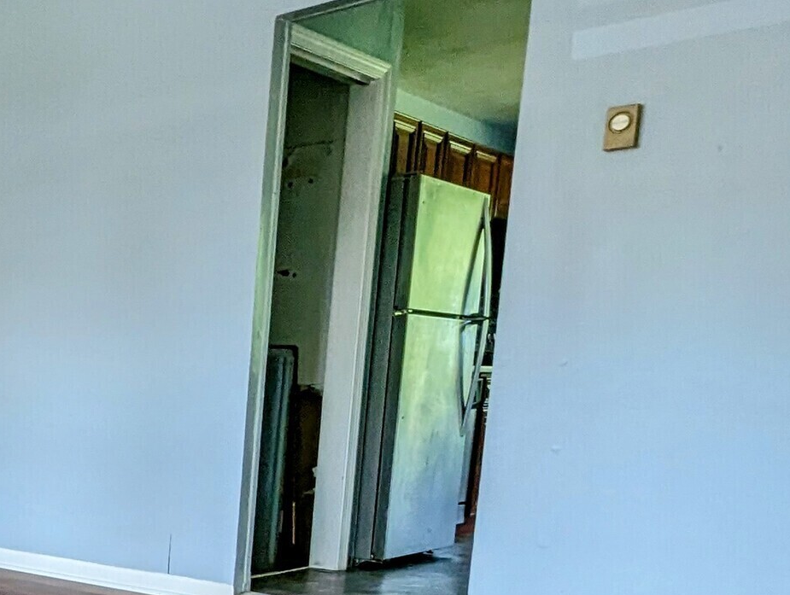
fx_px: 983
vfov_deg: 31.9
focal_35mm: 43
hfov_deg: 33.7
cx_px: -202
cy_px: 545
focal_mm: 1.95
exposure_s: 1/90.1
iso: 217
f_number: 2.2
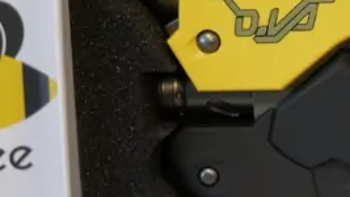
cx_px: 489
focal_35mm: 142
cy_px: 118
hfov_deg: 14.3
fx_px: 1317
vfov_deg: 8.5
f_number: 3.8
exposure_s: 1/60
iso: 320
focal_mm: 17
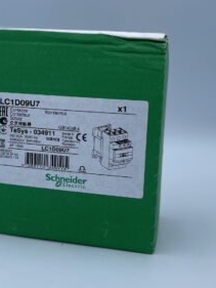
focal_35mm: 37
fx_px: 308
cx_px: 66
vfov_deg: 50.1
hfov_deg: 38.1
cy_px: 132
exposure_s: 1/1795
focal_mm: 4.2
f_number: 1.6
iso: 50
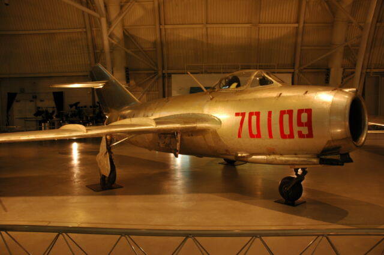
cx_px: 192
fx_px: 288
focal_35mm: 27
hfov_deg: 67.4
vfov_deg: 47.8
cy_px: 128
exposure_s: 1/10
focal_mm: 18
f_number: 5.6
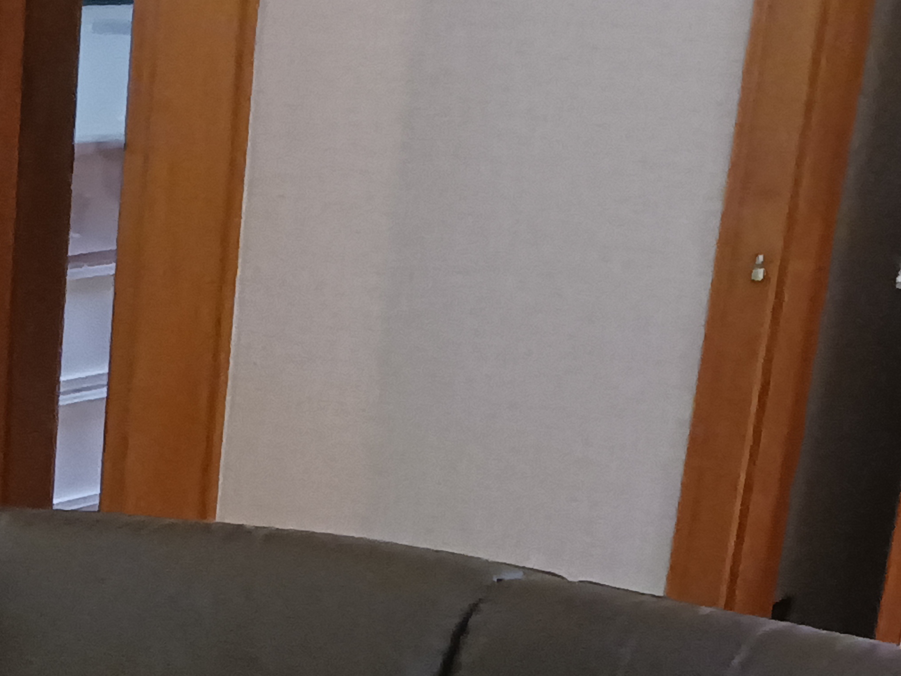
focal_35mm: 109
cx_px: -94
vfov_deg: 12.5
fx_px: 2837
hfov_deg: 17.4
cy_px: 1172
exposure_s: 1/16.7
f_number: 1.8
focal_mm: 4
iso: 1250
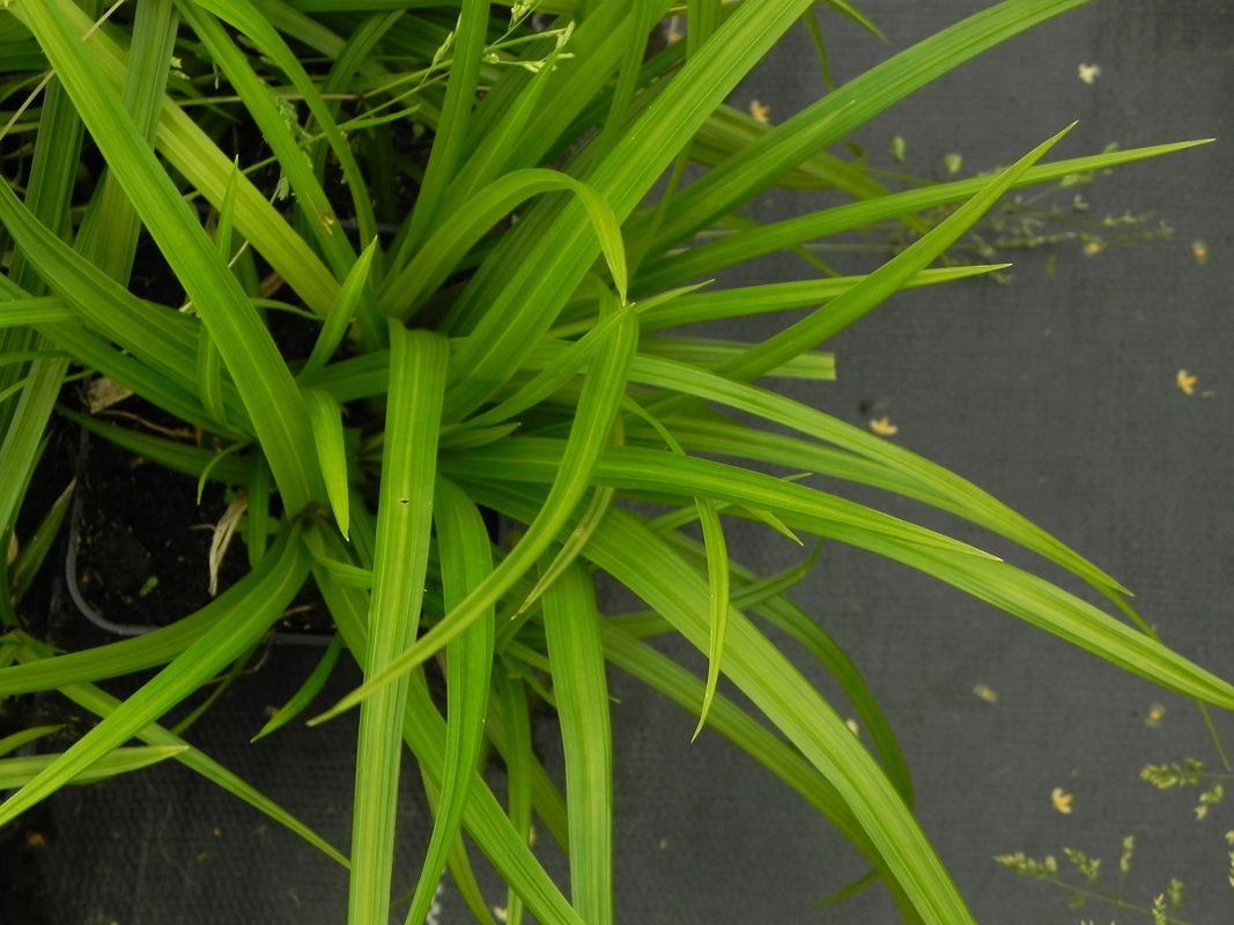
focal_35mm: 95
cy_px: 462
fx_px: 3386
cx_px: 617
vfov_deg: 15.6
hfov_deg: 20.7
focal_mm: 16.9
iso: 160
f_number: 4.5
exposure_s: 1/320
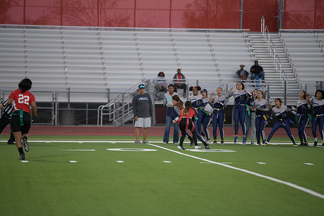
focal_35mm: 200
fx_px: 1800
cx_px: 162
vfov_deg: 6.9
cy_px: 108
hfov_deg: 10.3
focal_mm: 200
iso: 1100
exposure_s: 1/640
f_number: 2.8
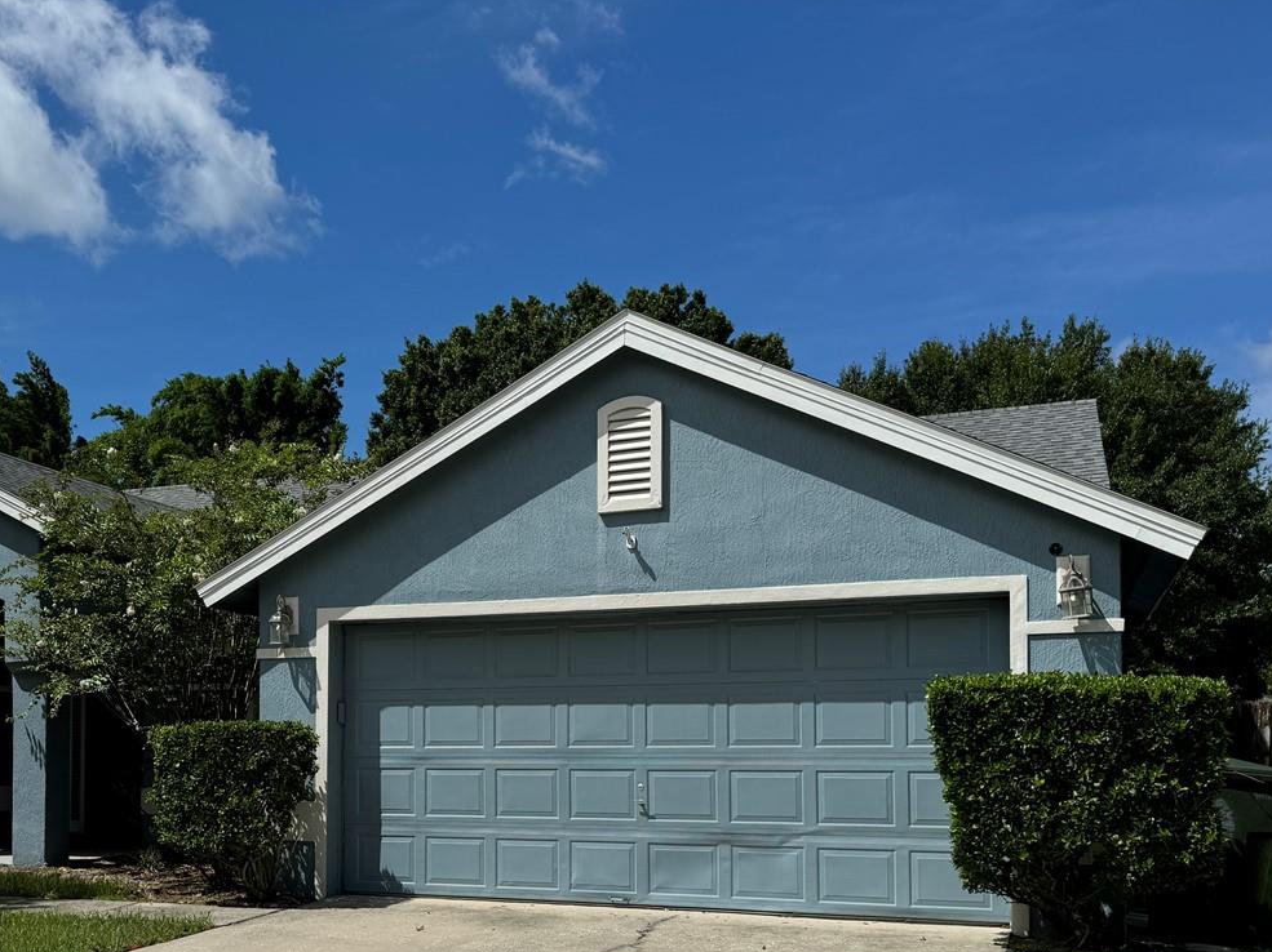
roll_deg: -0.2
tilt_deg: +0.8
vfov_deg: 35.9
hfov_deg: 46.8
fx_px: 1433
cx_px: 390
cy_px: 729
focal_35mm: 39
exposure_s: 1/7937
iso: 80
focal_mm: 6.76
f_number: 1.78
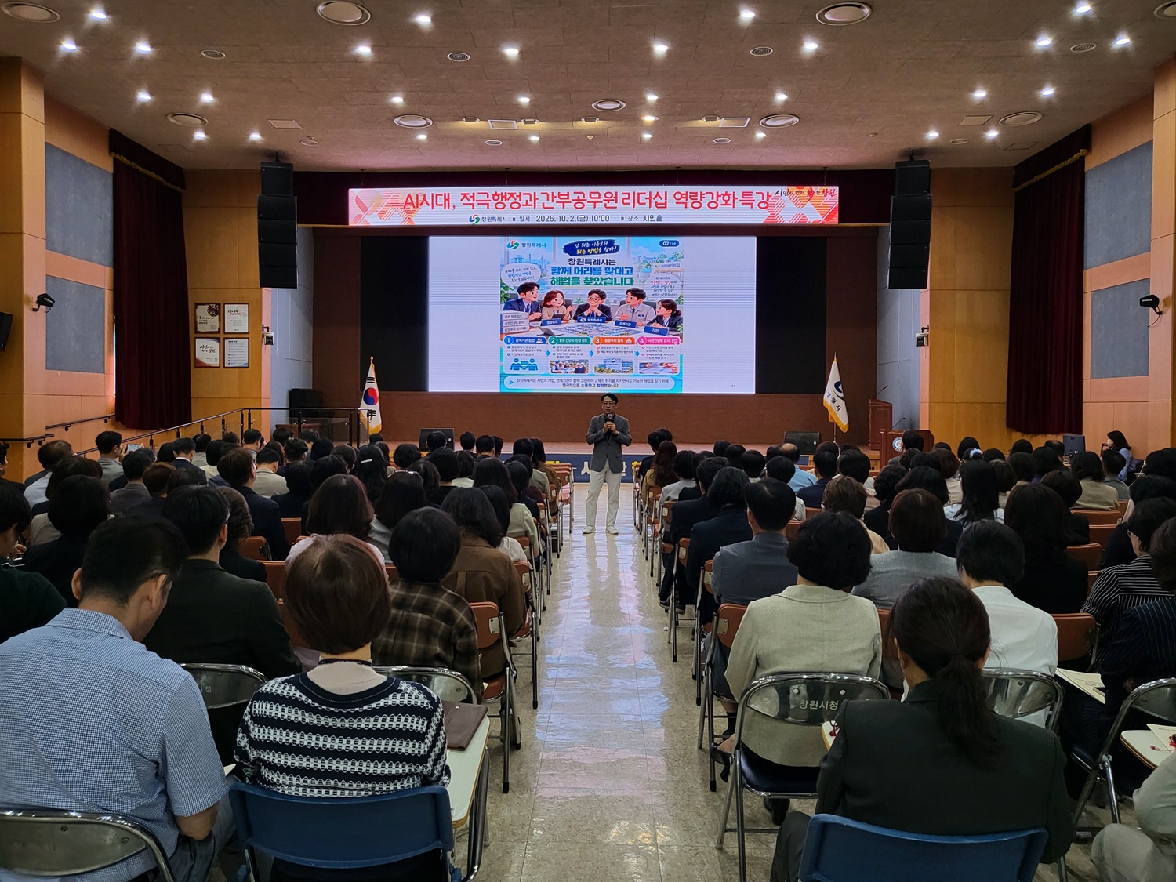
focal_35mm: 26
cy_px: 441
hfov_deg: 67.3
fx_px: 883
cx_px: 588
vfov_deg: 53.1
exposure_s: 1/120
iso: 80
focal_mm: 4.25
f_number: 1.8
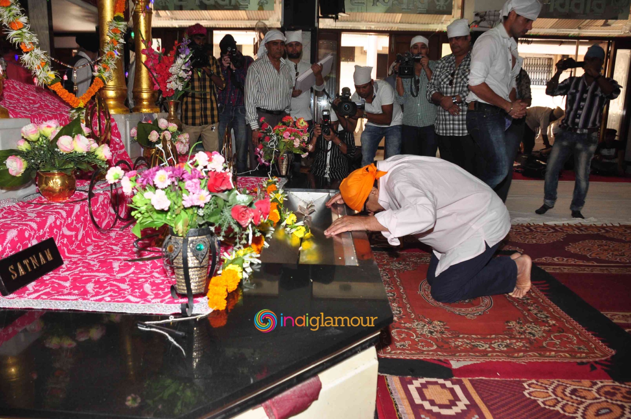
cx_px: 316
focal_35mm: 30
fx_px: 525
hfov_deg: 62.0
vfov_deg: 43.5
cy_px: 210
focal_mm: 20
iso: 400
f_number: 6.3
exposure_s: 1/160
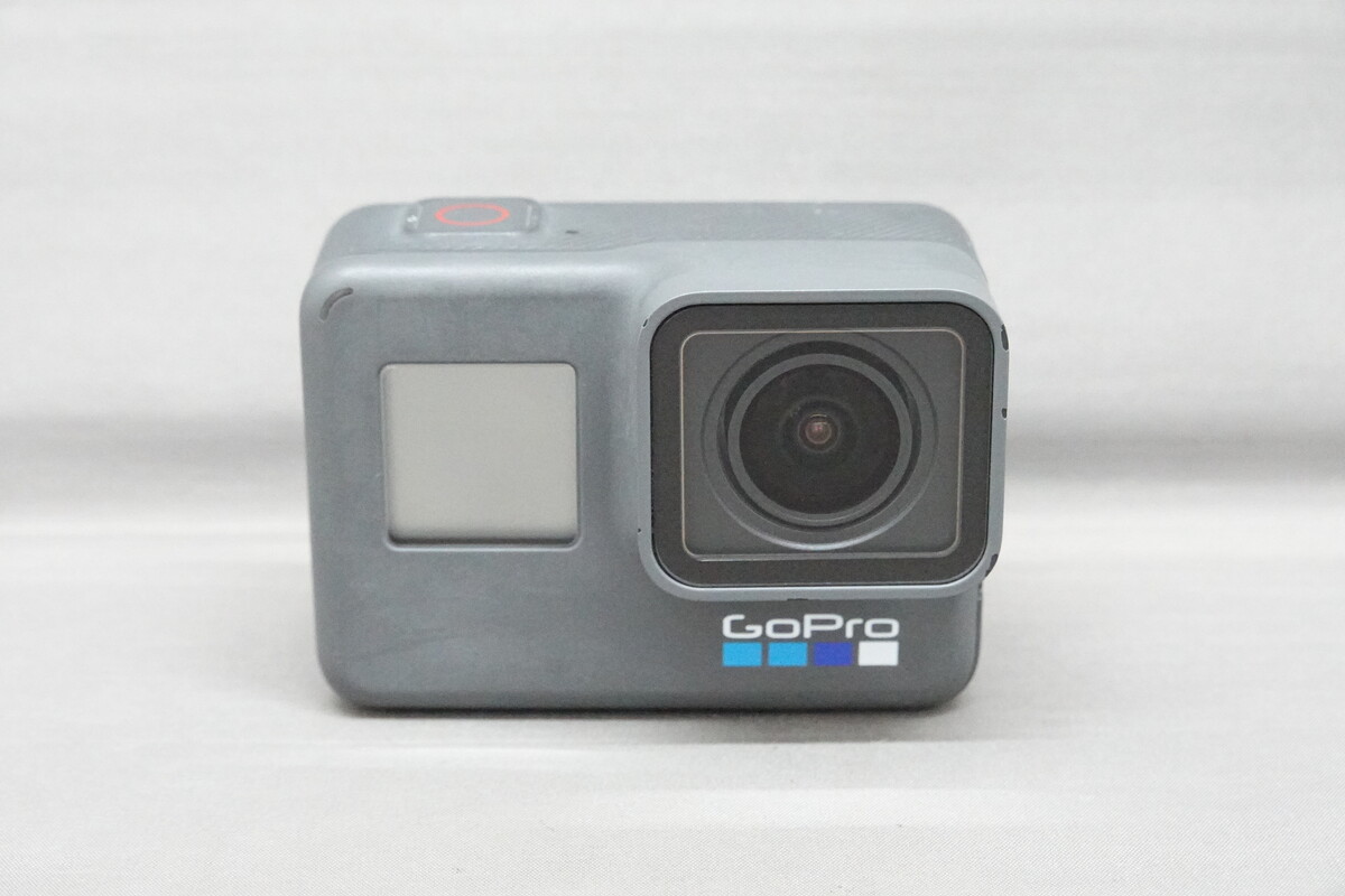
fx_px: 2690
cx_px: 672
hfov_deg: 28.1
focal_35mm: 72
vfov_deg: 18.9
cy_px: 448
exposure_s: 1/80
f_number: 5.6
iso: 6400
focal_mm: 26.37
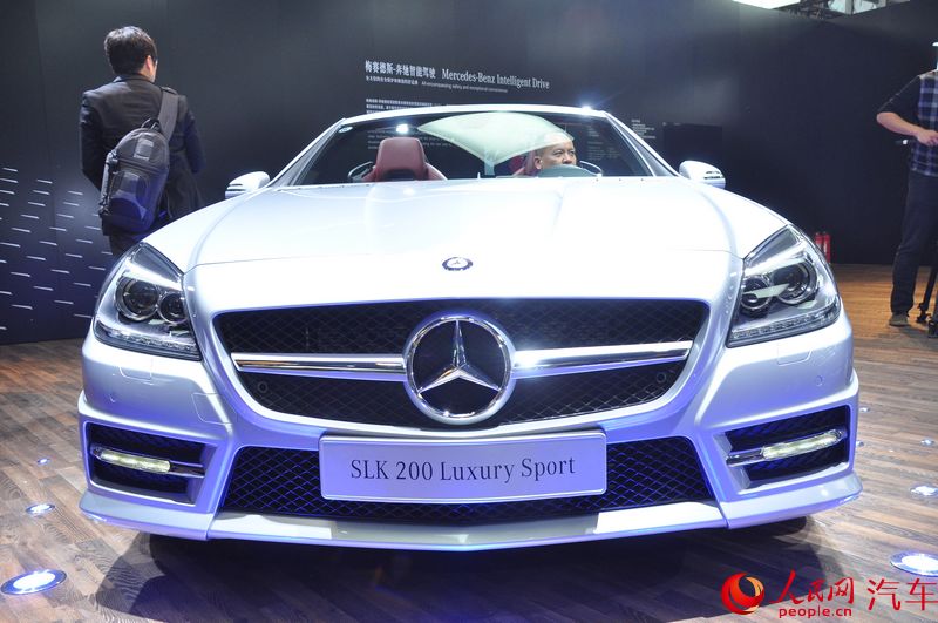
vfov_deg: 39.9
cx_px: 469
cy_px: 312
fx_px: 859
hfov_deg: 57.3
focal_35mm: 33
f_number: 5.6
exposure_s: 1/80
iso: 640
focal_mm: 22
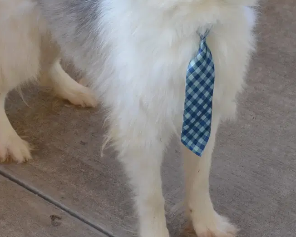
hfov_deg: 21.0
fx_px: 797
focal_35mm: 91
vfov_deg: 16.9
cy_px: 73
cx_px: 115
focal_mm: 22
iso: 400
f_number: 5.6
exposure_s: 1/100
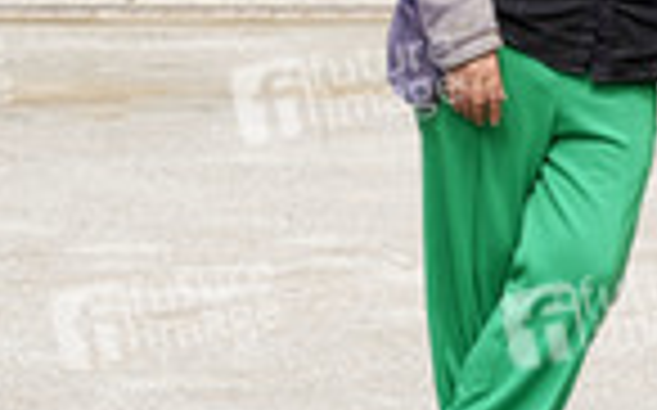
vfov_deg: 3.6
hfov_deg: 5.7
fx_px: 6584
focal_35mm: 368
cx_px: 677
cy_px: -23
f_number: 8
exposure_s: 1/80
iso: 64
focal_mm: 117
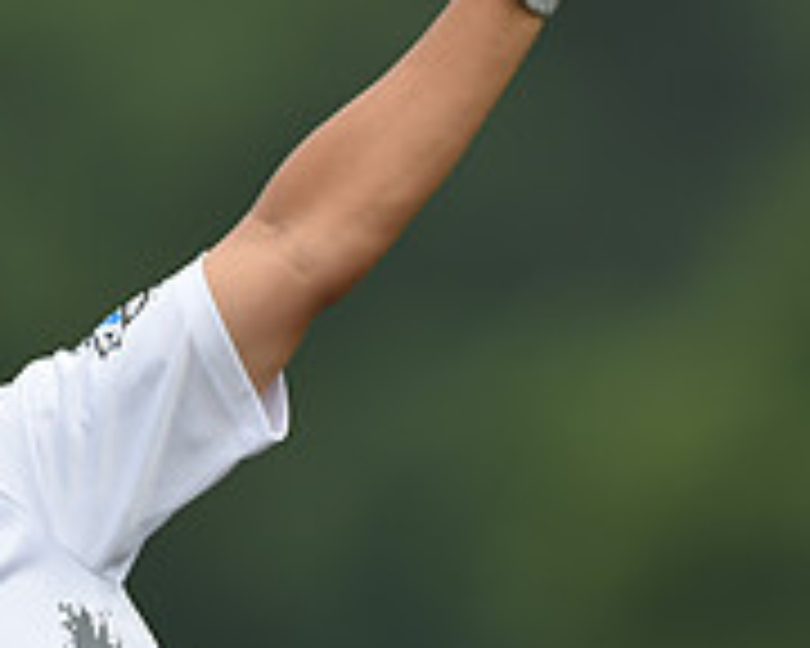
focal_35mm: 1211
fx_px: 29031
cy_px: 610
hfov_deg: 1.6
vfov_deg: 1.3
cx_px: 1260
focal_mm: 400
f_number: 4
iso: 100
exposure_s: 1/1000
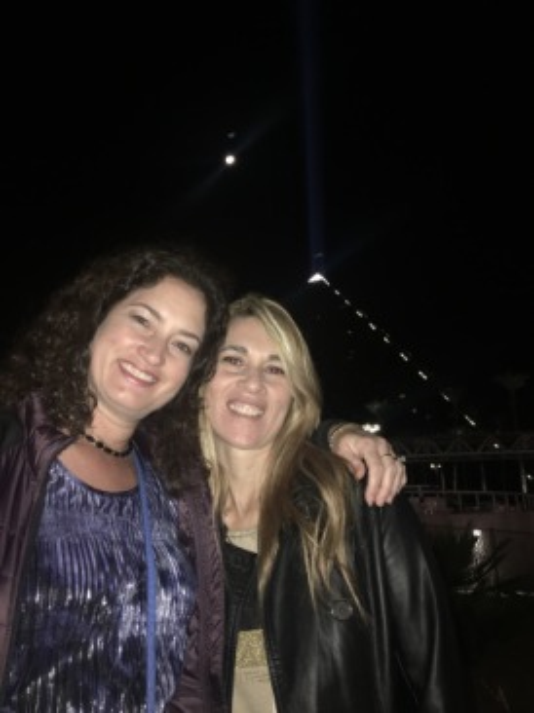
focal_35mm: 29
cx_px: 267
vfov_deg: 61.7
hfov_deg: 48.2
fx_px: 597
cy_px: 356
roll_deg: +1.5
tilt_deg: +16.1
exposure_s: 1/16
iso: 100
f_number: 2.2
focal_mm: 4.15
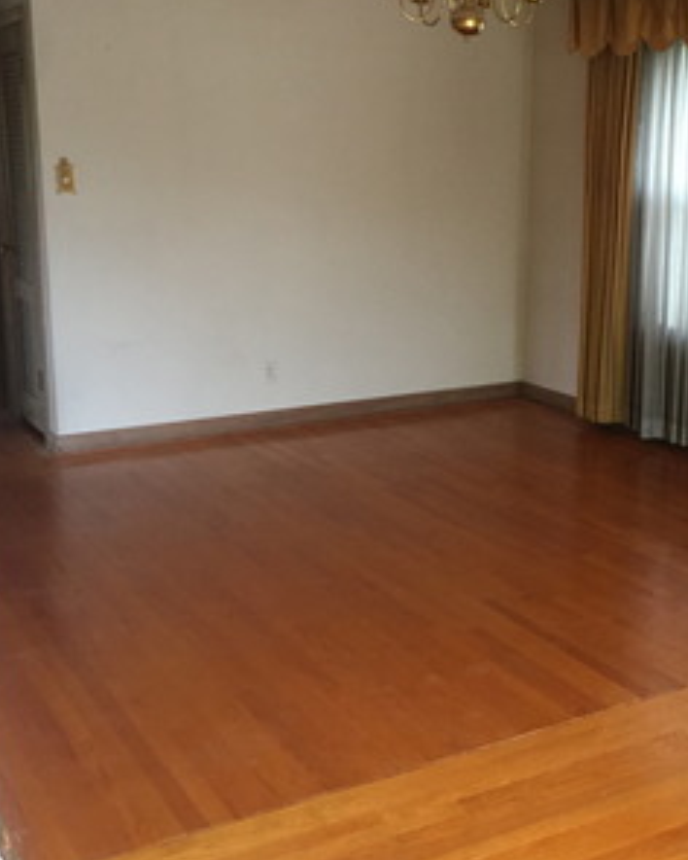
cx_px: 455
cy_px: 382
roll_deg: +0.2
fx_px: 1171
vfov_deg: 40.3
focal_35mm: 46
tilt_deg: -10.1
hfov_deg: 32.5
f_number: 2.2
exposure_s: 1/30
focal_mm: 4.15
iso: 200
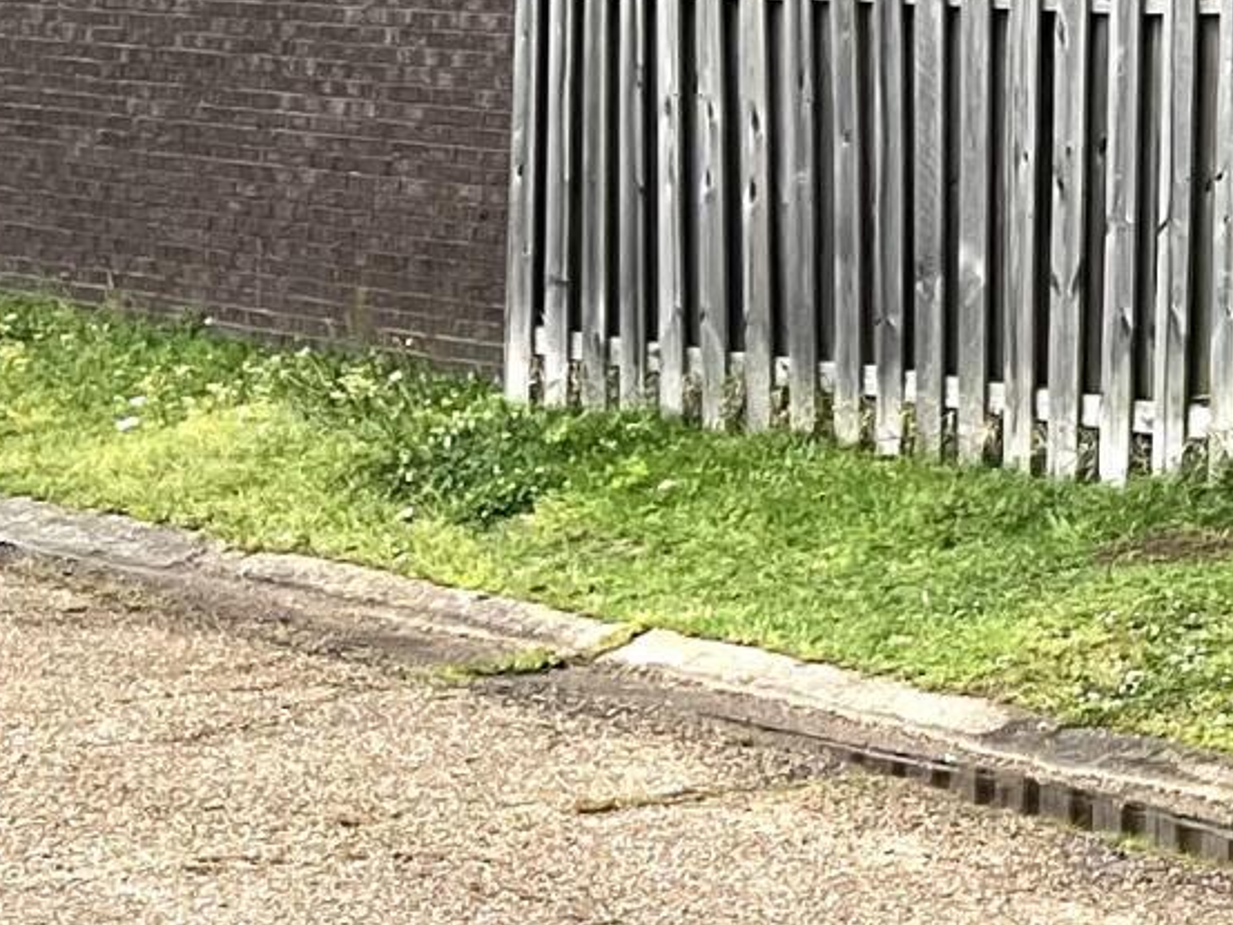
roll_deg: +0.9
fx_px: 5023
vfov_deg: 10.1
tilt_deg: +3.6
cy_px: -555
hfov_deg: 12.3
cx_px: 2493
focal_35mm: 141
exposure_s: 1/1901
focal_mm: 5.7
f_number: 1.5
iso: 50
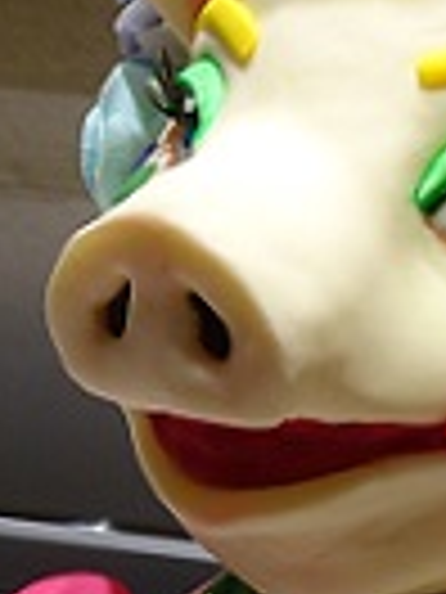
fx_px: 2474
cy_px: 392
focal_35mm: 144
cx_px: 516
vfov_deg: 13.7
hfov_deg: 10.2
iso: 80
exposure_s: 1/80
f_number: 4
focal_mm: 5.43
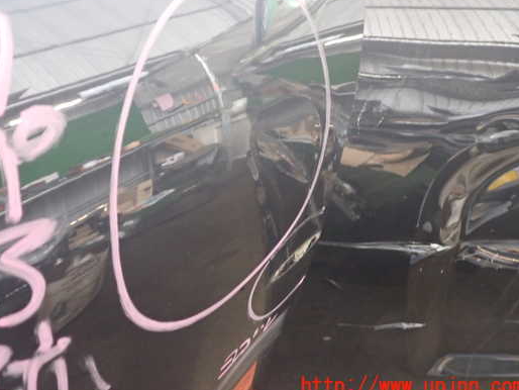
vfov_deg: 40.7
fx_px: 525
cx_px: 226
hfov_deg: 52.5
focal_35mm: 35
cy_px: 172
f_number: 2.3
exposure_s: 1/30
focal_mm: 5.4
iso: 500
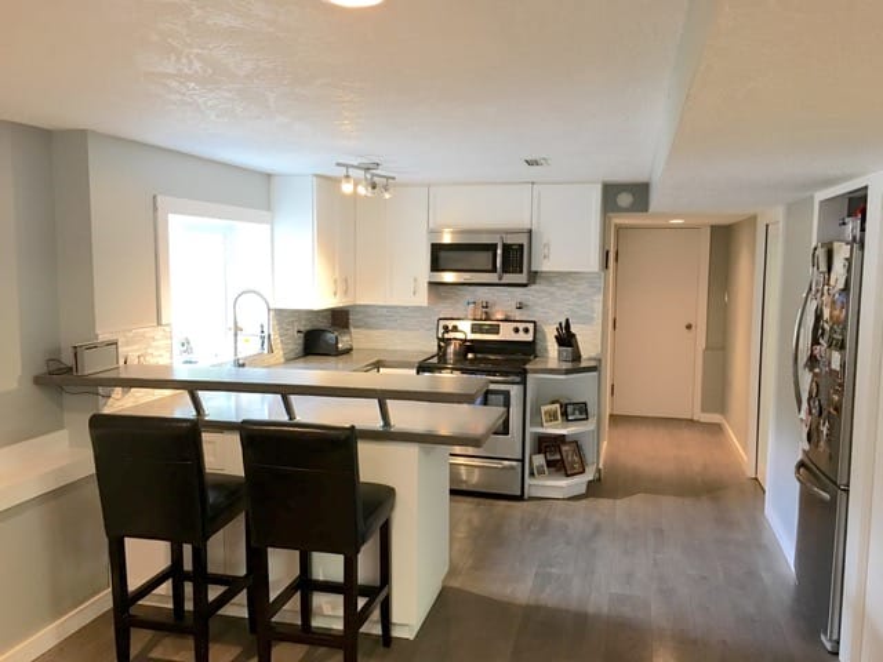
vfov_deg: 48.2
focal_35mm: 29
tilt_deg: -5.2
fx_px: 740
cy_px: 331
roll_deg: -0.5
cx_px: 442
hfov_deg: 61.7
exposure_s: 1/30
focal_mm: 4.15
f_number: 2.2
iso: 160
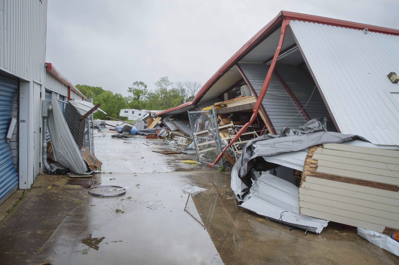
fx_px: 299
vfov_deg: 47.9
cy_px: 132
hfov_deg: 67.4
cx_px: 200
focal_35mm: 27
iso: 400
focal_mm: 18
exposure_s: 1/160
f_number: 6.3
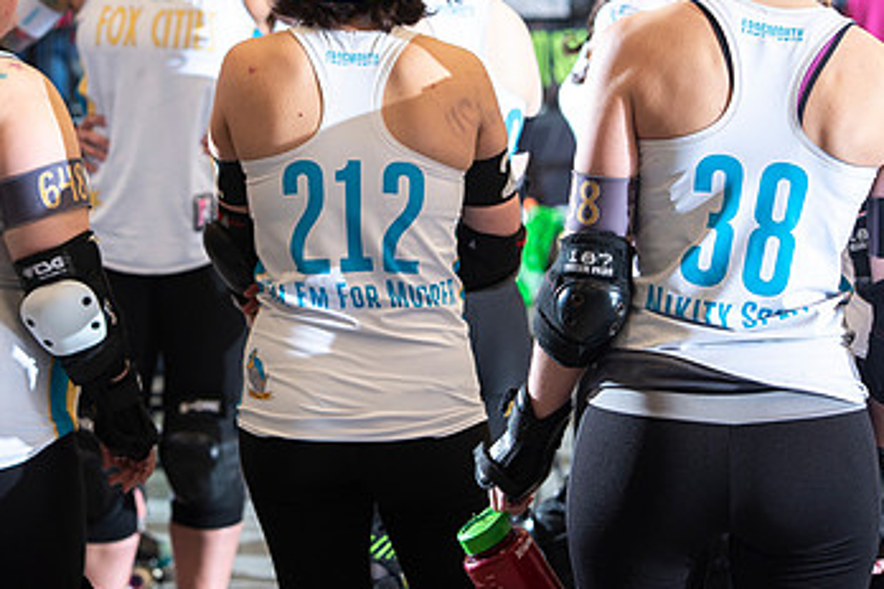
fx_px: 4297
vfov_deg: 7.8
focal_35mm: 175
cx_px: 285
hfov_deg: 11.7
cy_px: 151
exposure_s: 1/160
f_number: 5
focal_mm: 105
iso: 500
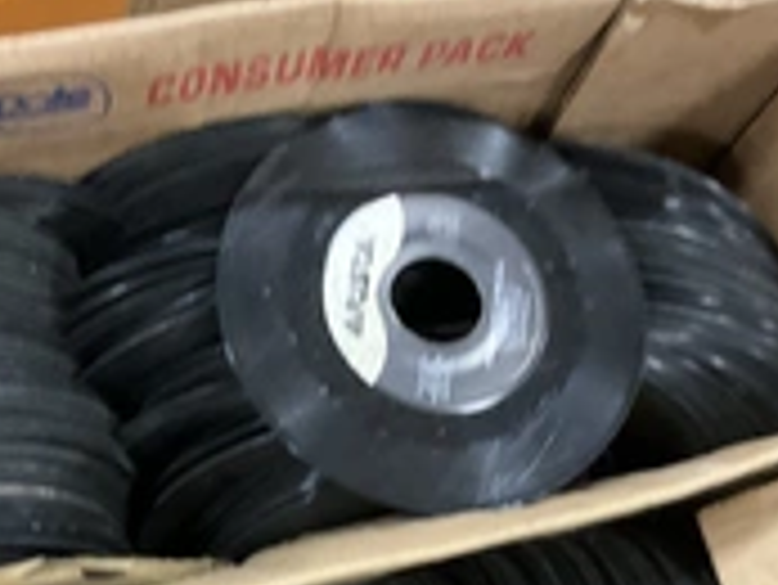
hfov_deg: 28.8
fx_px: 1507
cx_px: 288
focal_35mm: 67
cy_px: 572
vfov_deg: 21.3
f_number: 1.8
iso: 320
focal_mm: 3
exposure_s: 1/30
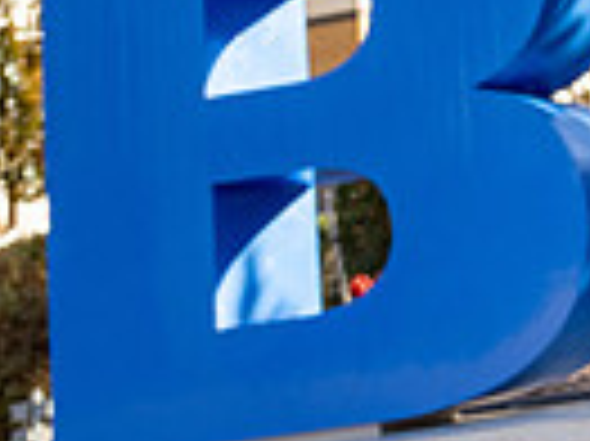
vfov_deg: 12.2
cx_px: 1188
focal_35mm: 117
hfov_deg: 14.1
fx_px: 1992
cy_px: -153
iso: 250
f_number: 6.3
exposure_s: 1/400
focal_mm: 24
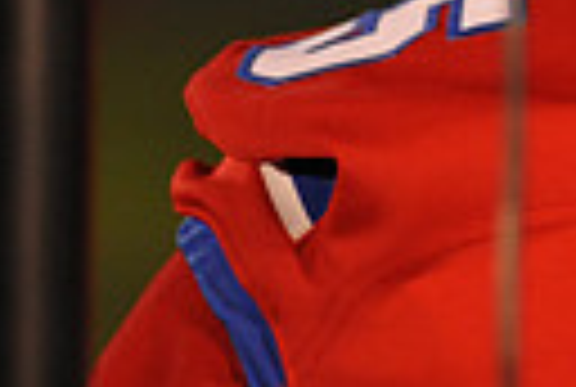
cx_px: 1233
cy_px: -430
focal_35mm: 543
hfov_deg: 3.7
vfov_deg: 2.5
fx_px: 8708
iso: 1600
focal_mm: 120
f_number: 2.8
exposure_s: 1/125
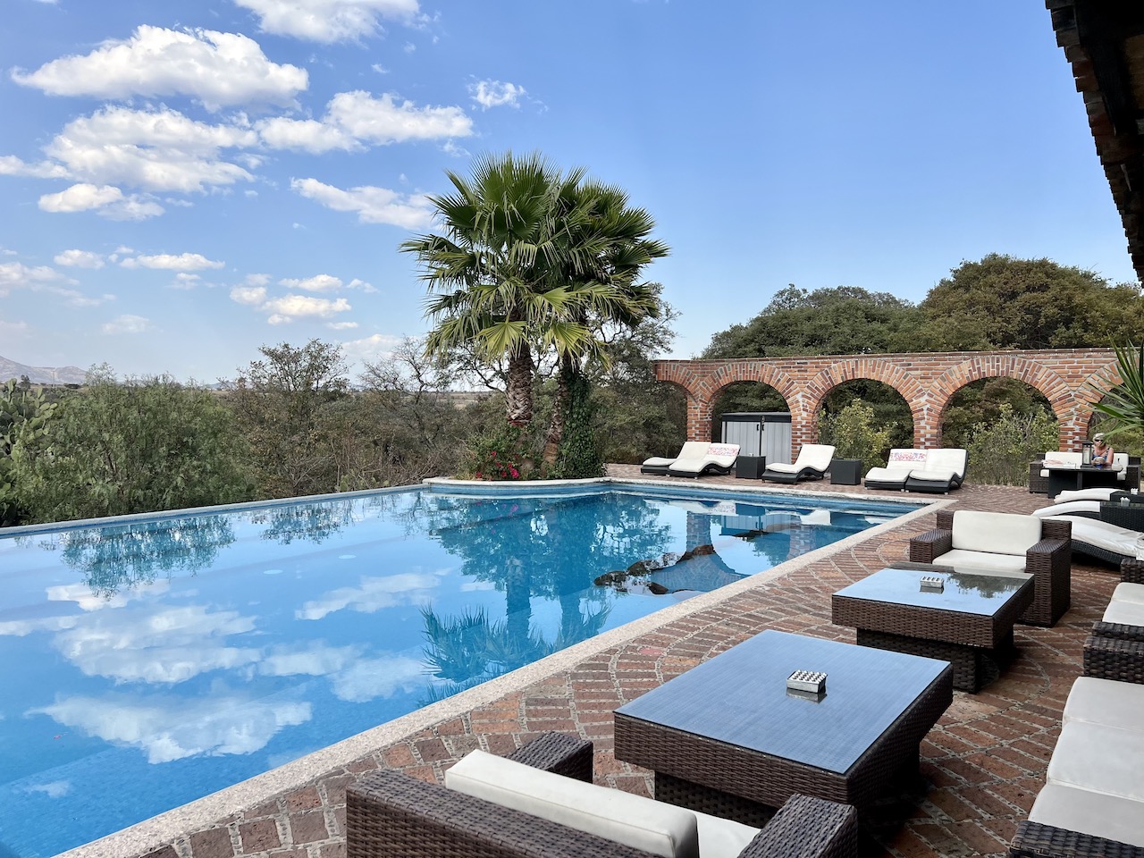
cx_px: 572
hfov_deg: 67.3
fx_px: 859
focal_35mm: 26
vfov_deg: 53.1
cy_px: 429
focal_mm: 5.7
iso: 50
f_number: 1.5
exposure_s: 1/2994
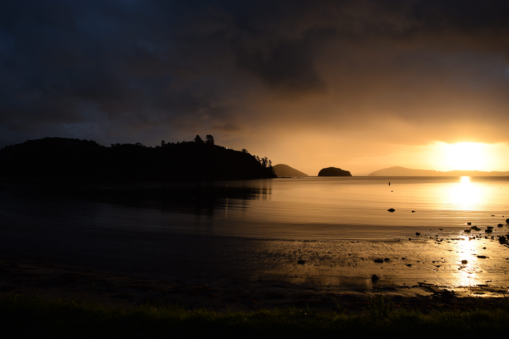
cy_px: 170
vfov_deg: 47.9
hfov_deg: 67.4
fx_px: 382
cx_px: 254
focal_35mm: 27
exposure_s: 1/400
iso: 100
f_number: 4.5
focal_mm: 18
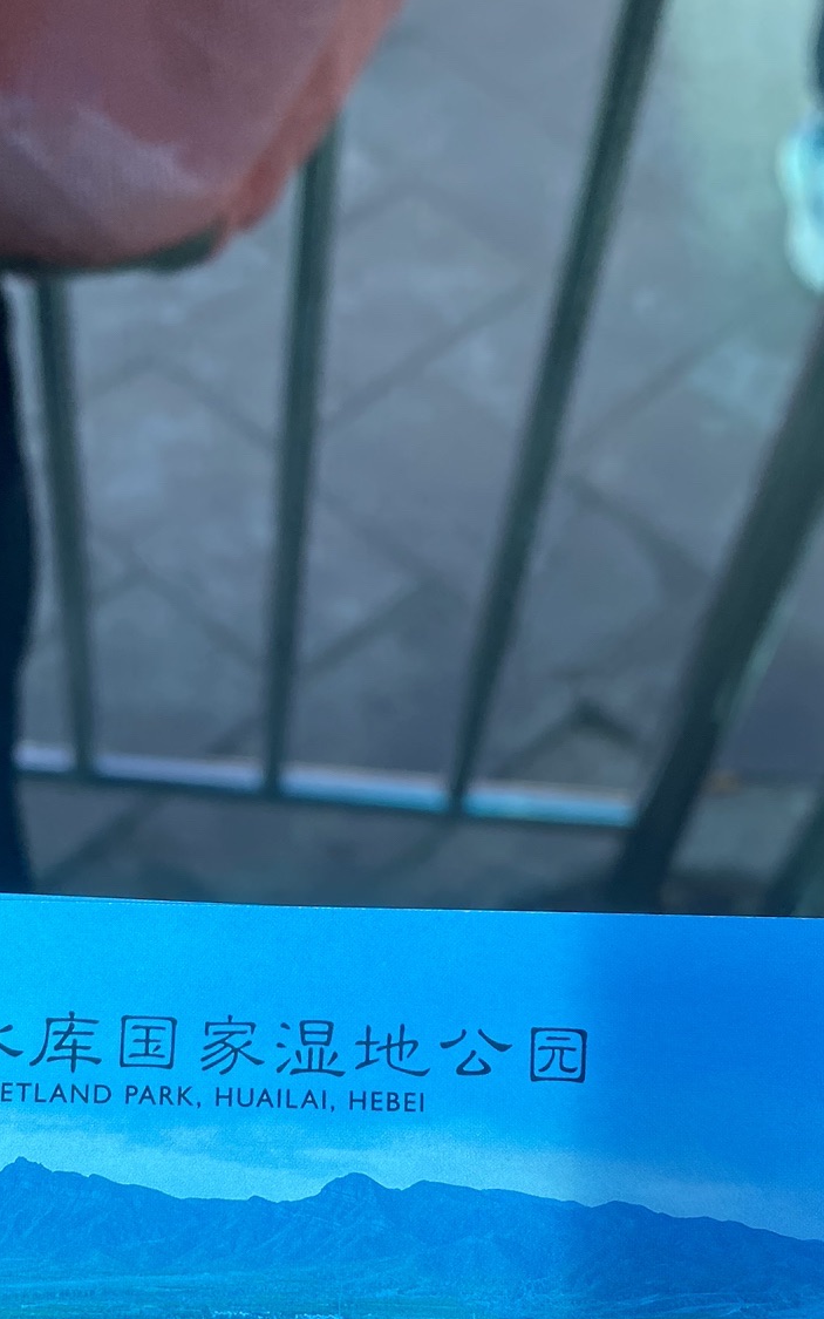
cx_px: 240
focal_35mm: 49
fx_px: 1761
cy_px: 872
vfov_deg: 40.6
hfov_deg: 26.1
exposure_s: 1/1232
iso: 32
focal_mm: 4.25
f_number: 1.8
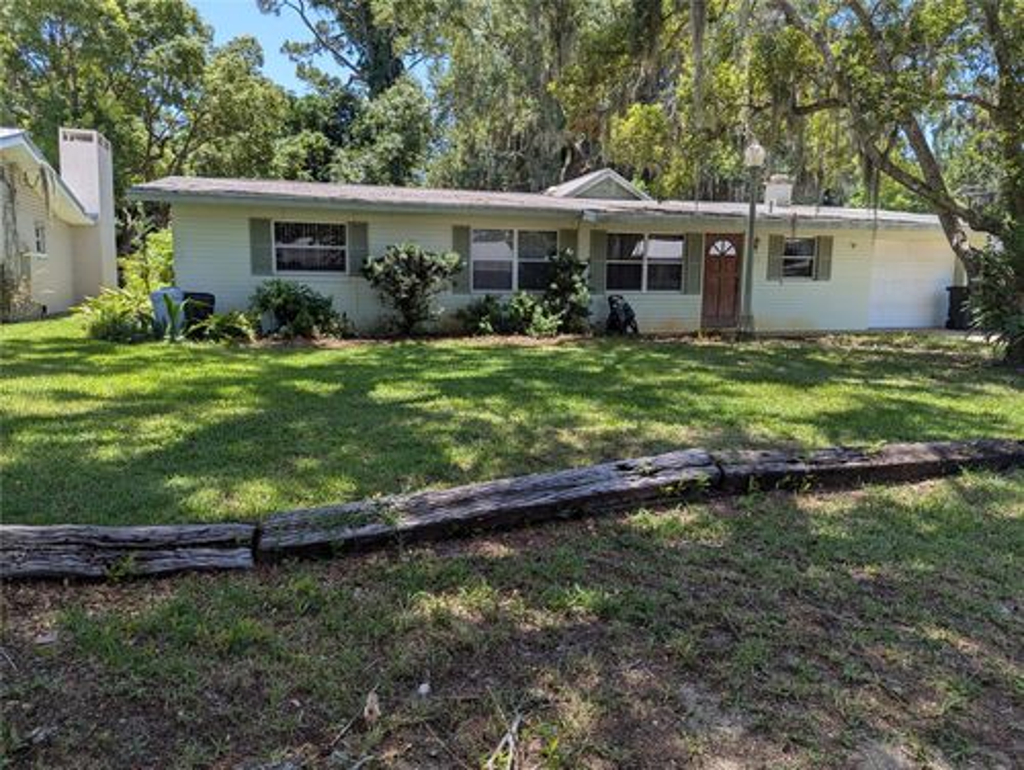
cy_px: 385
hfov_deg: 71.5
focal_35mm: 24
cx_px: 512
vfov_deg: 56.9
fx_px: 711
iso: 42
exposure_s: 1/730
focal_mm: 6.81
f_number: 1.85
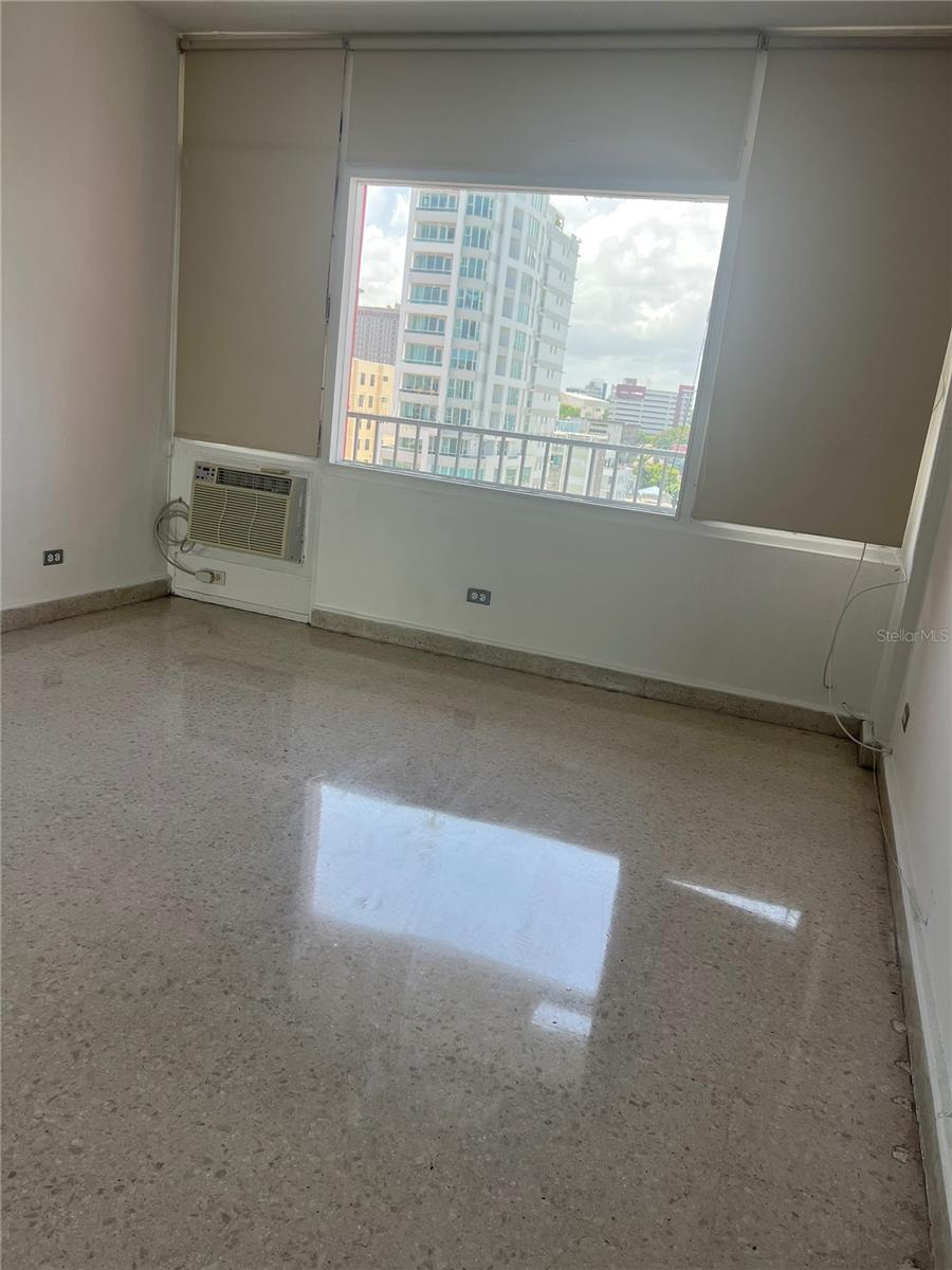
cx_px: 476
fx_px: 953
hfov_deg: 53.1
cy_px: 635
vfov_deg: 67.3
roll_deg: -6.9
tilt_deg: -12.9
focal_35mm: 26
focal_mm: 5.7
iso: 50
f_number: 1.5
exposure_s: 1/728
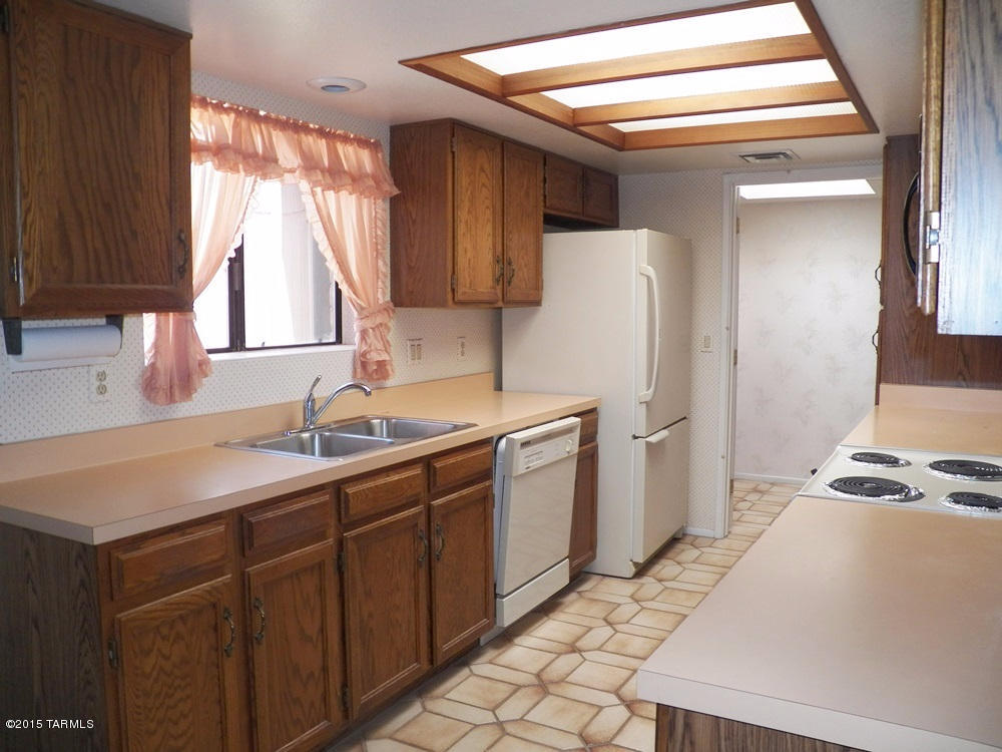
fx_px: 810
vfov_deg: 49.7
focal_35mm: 28
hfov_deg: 63.4
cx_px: 501
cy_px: 376
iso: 125
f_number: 2.8
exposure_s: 1/100
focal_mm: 4.9
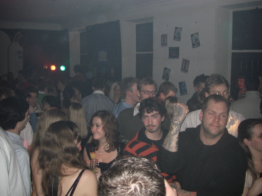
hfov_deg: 49.0
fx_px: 288
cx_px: 131
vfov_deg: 37.7
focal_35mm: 38
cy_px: 98
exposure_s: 1/60
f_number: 3.4
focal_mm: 6.3
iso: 200
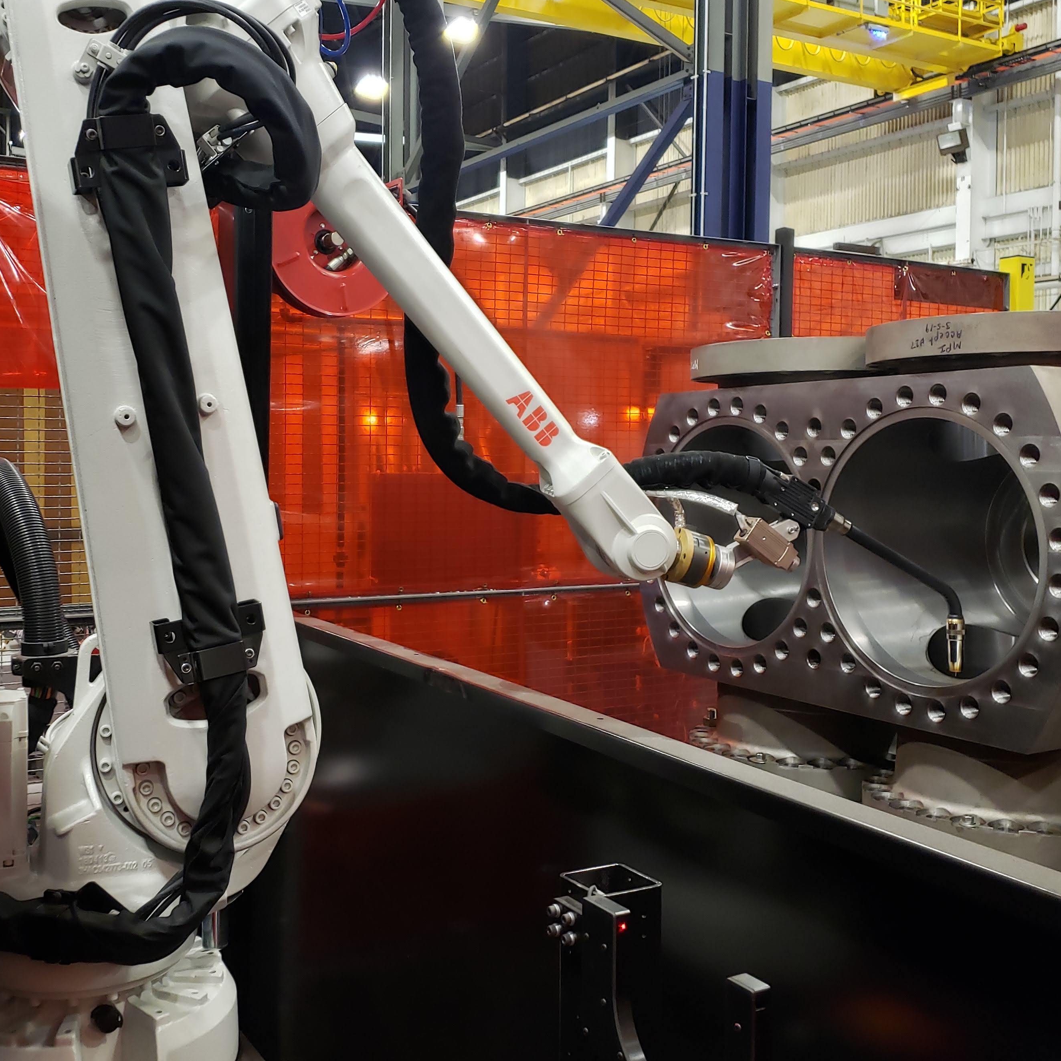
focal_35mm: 35
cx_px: 510
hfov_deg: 47.2
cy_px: 475
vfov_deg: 47.1
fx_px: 1214
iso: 250
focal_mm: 4.3
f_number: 1.5
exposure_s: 1/17
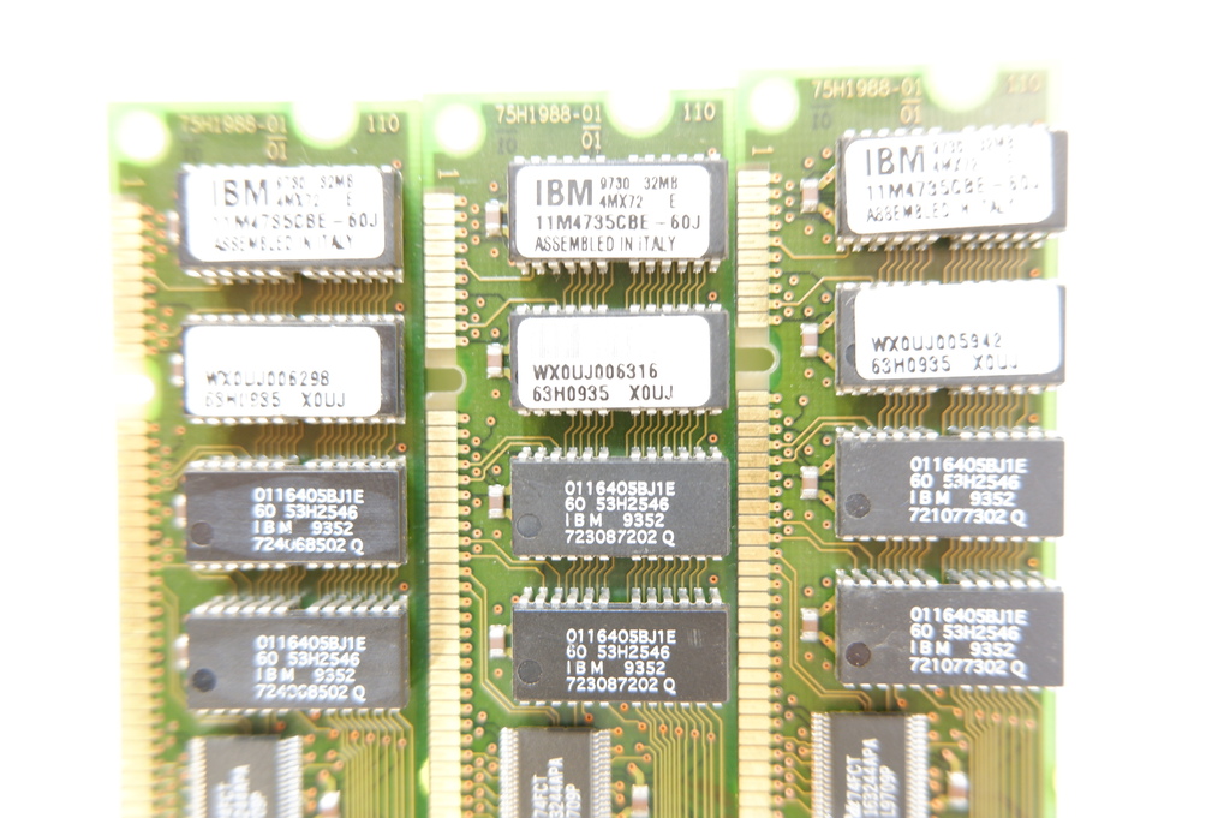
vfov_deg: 55.0
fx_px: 785
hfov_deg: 76.1
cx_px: 615
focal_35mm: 23
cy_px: 409
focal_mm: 15.2
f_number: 3.5
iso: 500
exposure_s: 1/25
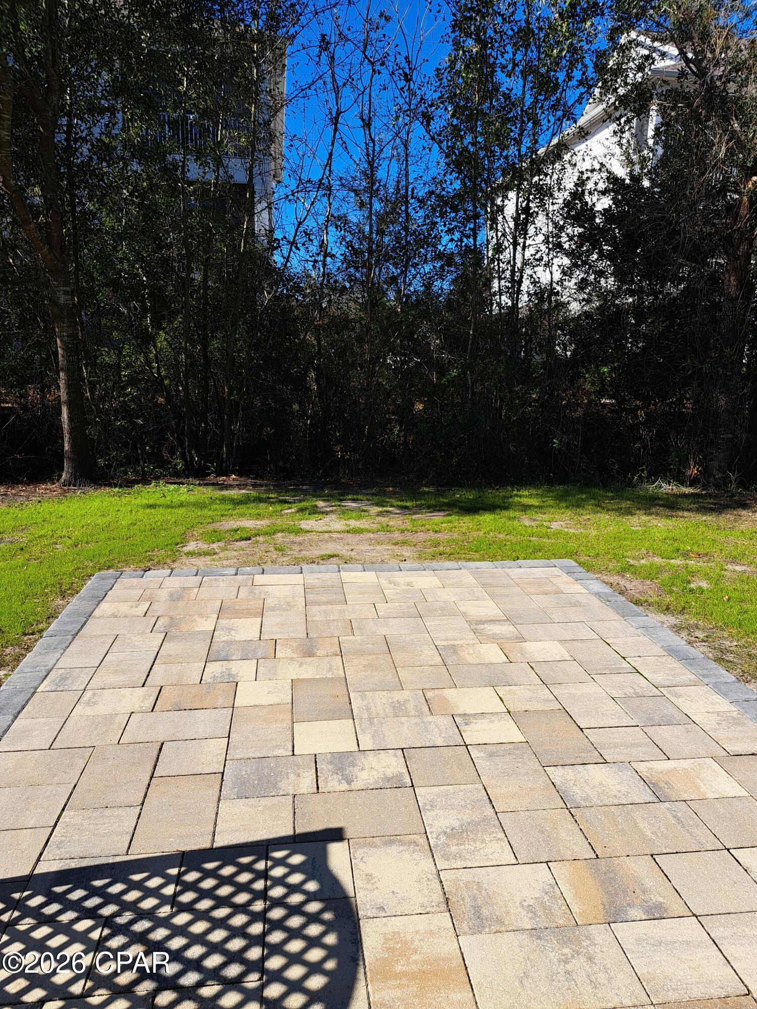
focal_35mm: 24
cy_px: 504
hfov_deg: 56.8
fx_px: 700
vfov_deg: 71.6
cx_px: 378
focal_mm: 5.23
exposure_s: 1/1042
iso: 50
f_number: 1.8
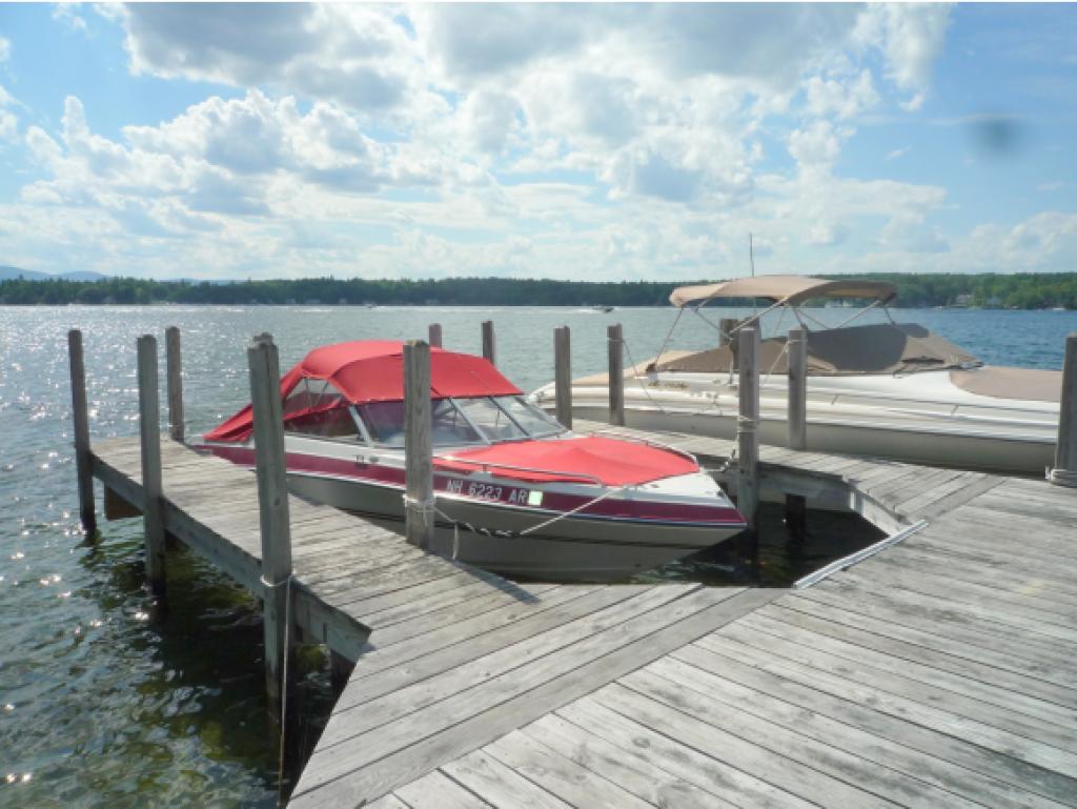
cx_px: 538
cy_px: 404
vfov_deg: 54.9
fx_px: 778
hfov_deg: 69.4
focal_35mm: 25
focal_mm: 4.4
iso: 100
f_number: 5.6
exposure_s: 1/800
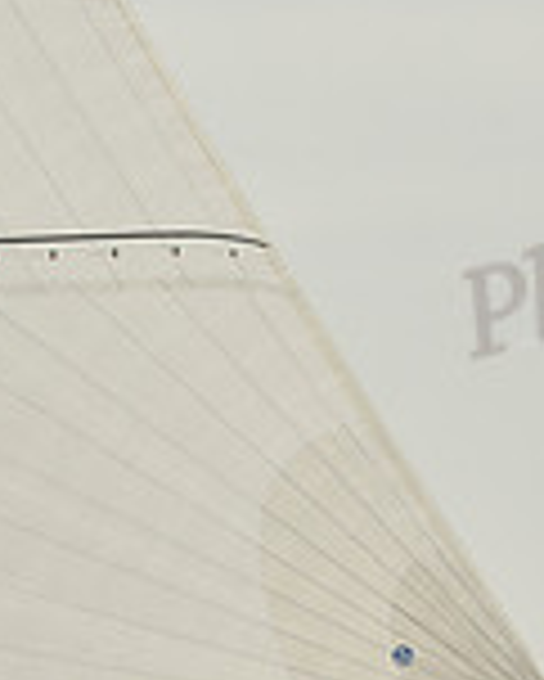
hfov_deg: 1.7
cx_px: 234
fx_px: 18879
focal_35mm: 939
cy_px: 538
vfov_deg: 2.1
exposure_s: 1/1000
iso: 320
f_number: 8
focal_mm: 260
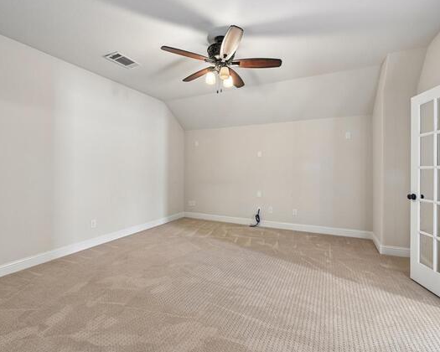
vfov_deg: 80.4
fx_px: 208
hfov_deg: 93.1
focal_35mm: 16
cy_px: 174
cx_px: 225
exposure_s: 1/2.5
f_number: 8
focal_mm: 14
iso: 400
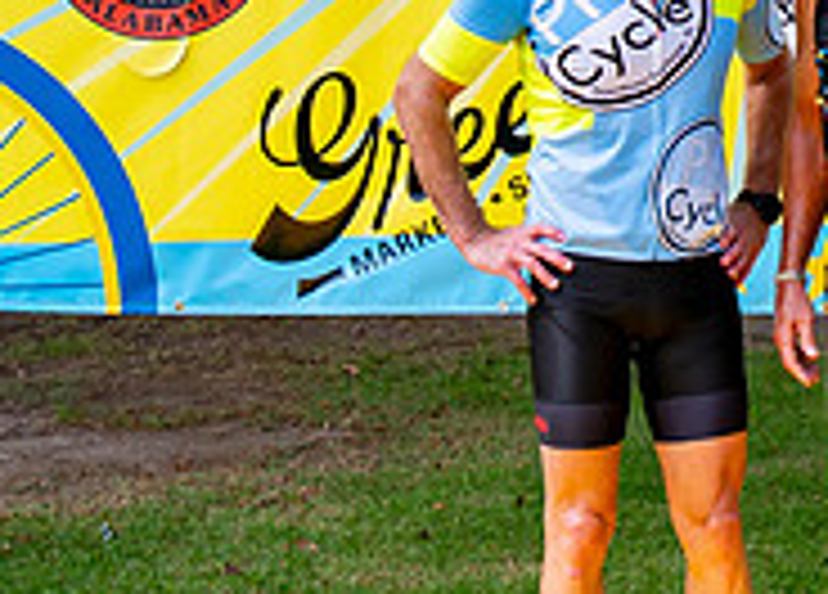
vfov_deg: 5.7
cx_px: 953
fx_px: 5958
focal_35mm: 253
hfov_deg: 7.9
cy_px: -46
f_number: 2.8
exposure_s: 1/5000
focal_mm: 55
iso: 500
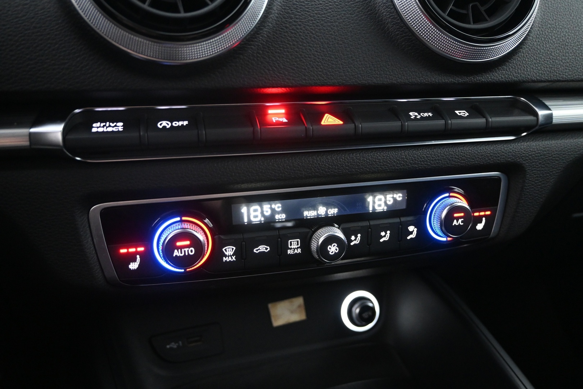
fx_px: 486
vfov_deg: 43.6
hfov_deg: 61.9
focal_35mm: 30
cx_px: 292
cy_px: 194
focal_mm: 20
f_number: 3.8
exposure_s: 1/10
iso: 3200
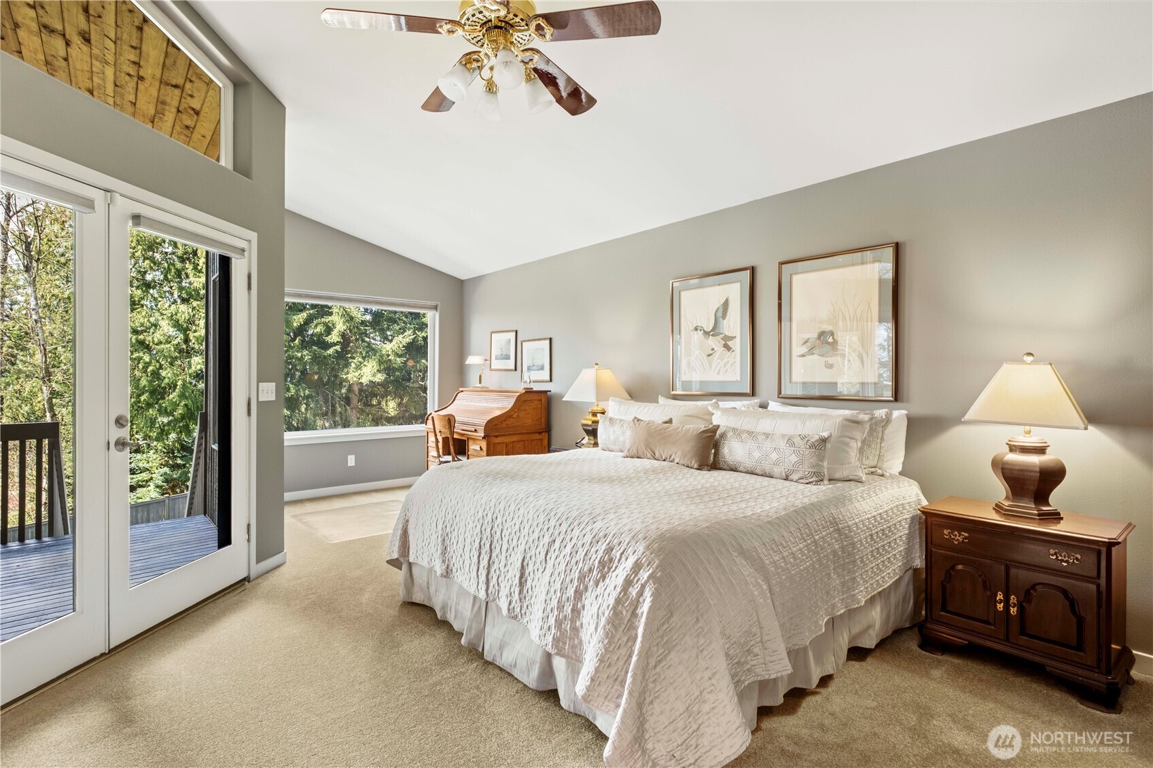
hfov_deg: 93.3
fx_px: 544
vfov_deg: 70.4
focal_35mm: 17
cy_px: 384
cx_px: 576
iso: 400
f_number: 8
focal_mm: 11
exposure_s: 1/2
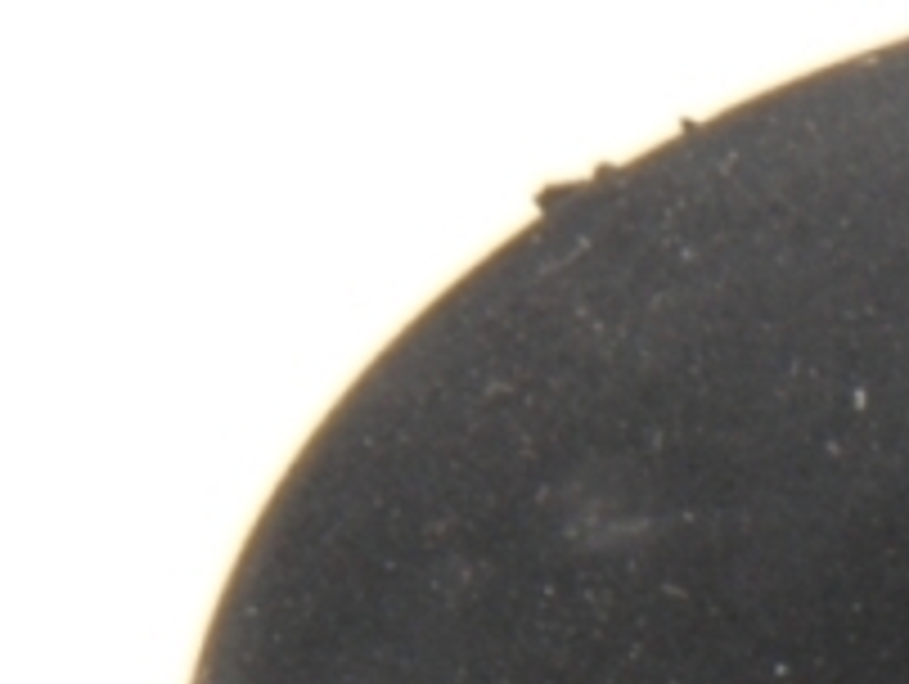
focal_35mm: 510
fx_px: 13408
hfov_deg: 3.9
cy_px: 1233
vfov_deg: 2.9
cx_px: 1498
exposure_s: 1/1.3
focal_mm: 70
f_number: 29
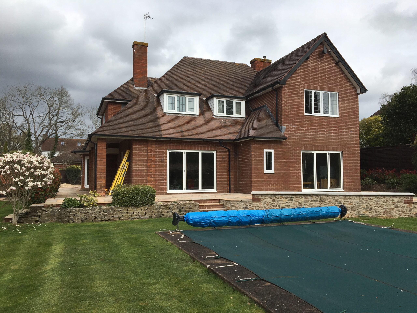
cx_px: 208
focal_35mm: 29
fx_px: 349
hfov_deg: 61.7
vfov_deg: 48.2
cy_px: 156
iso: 25
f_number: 2.2
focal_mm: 4.15
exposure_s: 1/2079
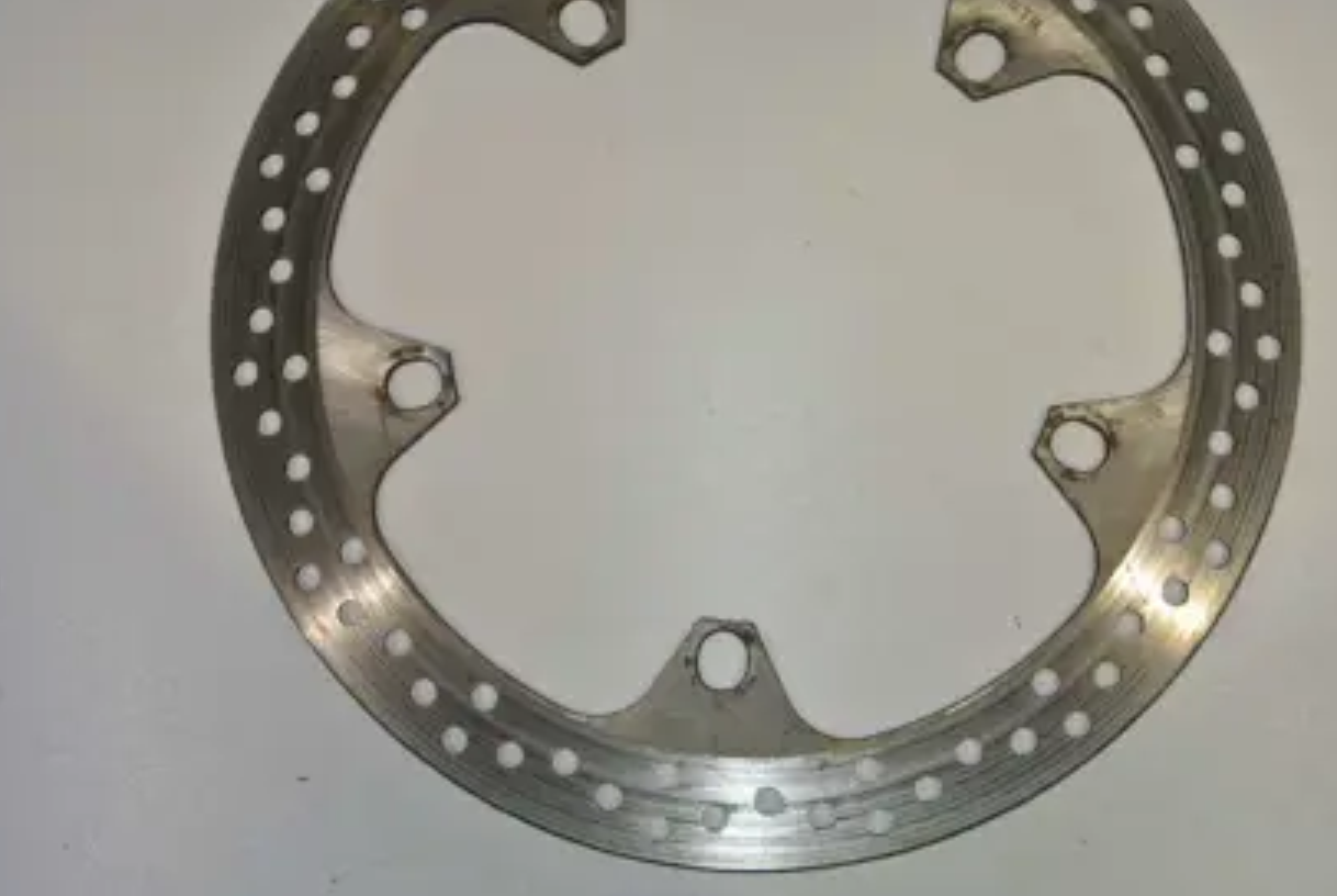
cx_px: 787
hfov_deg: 40.2
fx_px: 1822
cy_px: 313
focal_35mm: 49
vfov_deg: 27.5
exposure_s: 1/60
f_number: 4.5
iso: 200
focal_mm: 14
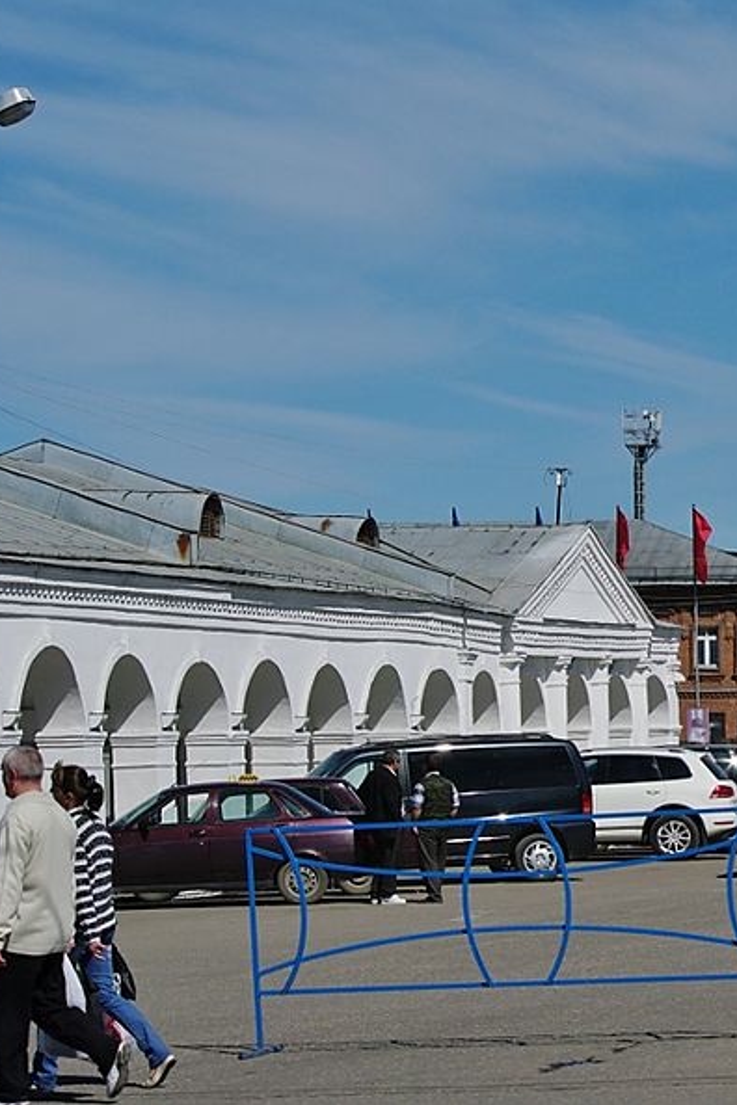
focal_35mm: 125
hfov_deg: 10.9
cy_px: 552
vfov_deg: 16.4
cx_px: 779
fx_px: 3831
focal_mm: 55
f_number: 10
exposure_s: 1/2000
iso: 500
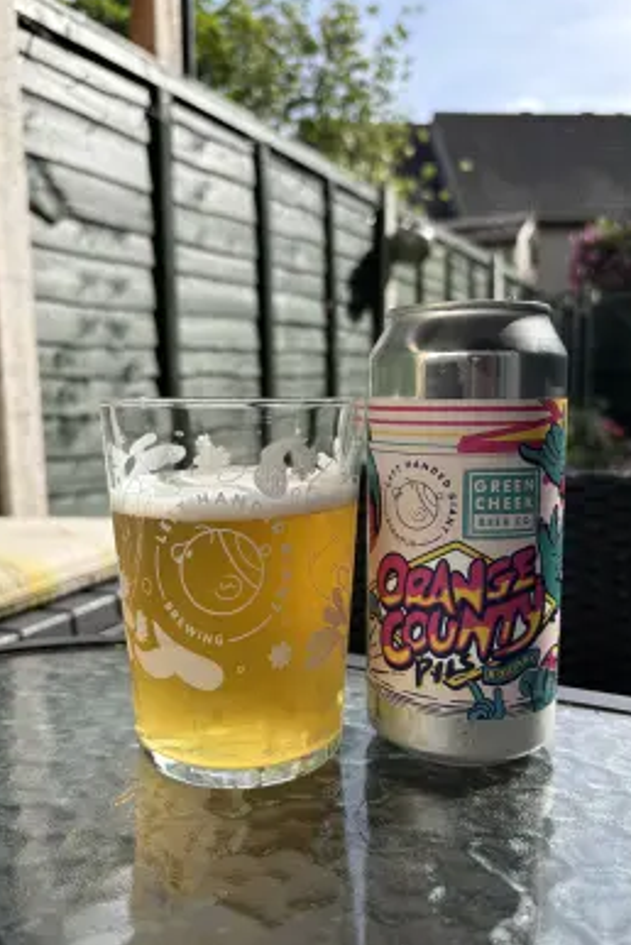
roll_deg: +0.5
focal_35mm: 28
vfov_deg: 65.4
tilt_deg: -7.3
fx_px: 735
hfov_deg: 46.5
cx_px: 306
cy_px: 475
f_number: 1.6
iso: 50
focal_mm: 5.96
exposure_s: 1/1477
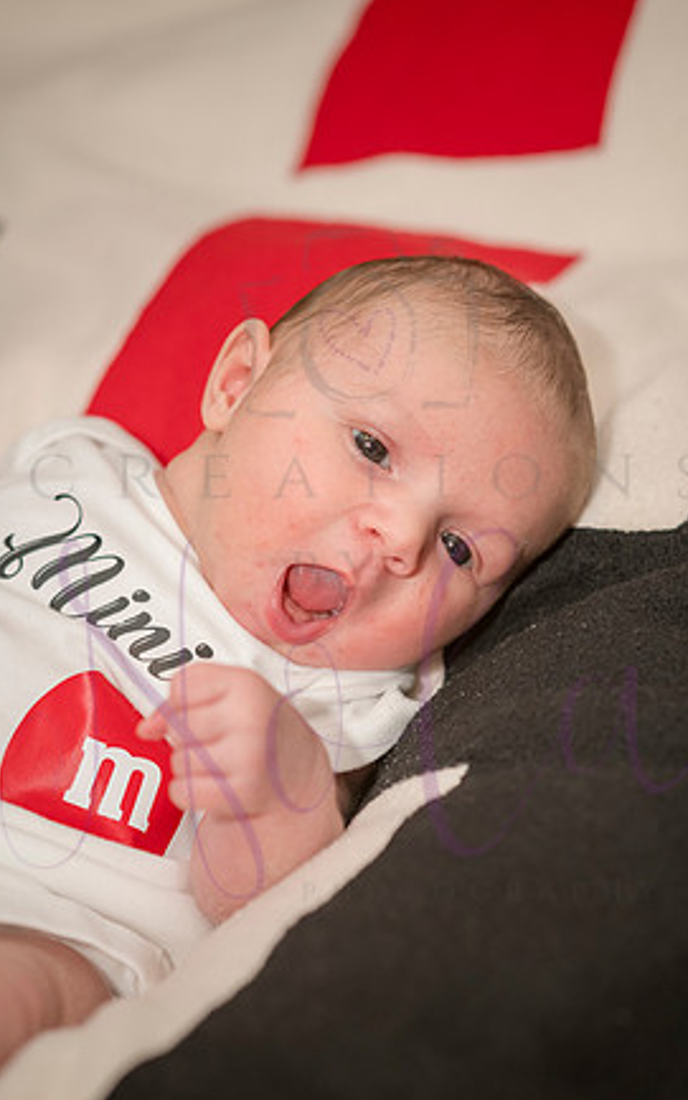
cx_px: 368
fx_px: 2697
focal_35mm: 90
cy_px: 567
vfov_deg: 23.0
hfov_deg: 14.5
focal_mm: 85
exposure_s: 1/250
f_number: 4
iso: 800
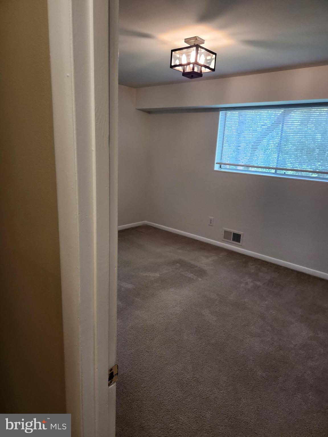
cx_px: 164
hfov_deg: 58.9
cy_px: 218
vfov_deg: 73.9
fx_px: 291
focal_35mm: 23
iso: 200
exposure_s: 1/120
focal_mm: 5.4
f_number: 1.8
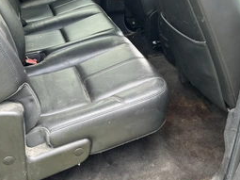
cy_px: 49
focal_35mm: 44
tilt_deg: -24.2
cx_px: 121
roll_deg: -0.2
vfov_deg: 32.3
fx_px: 305
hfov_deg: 43.0
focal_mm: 3
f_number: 1.8
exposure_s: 1/122
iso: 50
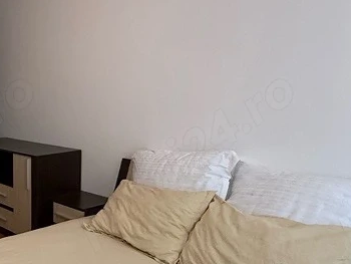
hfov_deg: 40.4
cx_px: -8
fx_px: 406
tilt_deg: -10.7
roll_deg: +1.5
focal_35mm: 40
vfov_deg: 35.8
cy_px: 167
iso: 400
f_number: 2.2
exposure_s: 1/60
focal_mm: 2.22
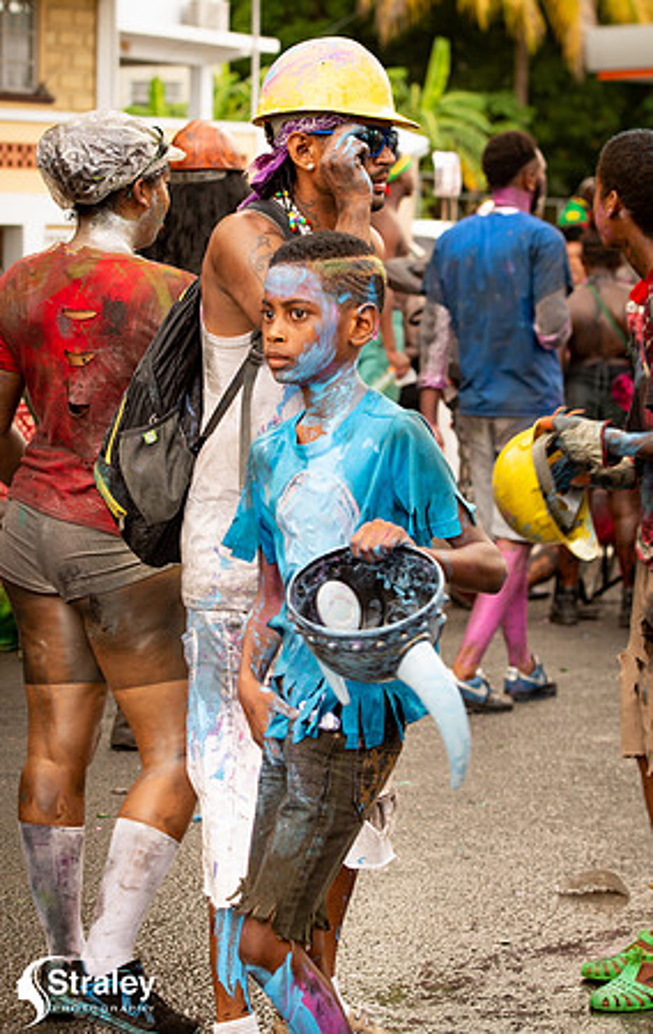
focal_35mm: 113
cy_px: 489
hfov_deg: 11.7
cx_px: 303
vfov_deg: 18.5
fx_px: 3183
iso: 400
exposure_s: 1/160
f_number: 5.6
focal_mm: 70
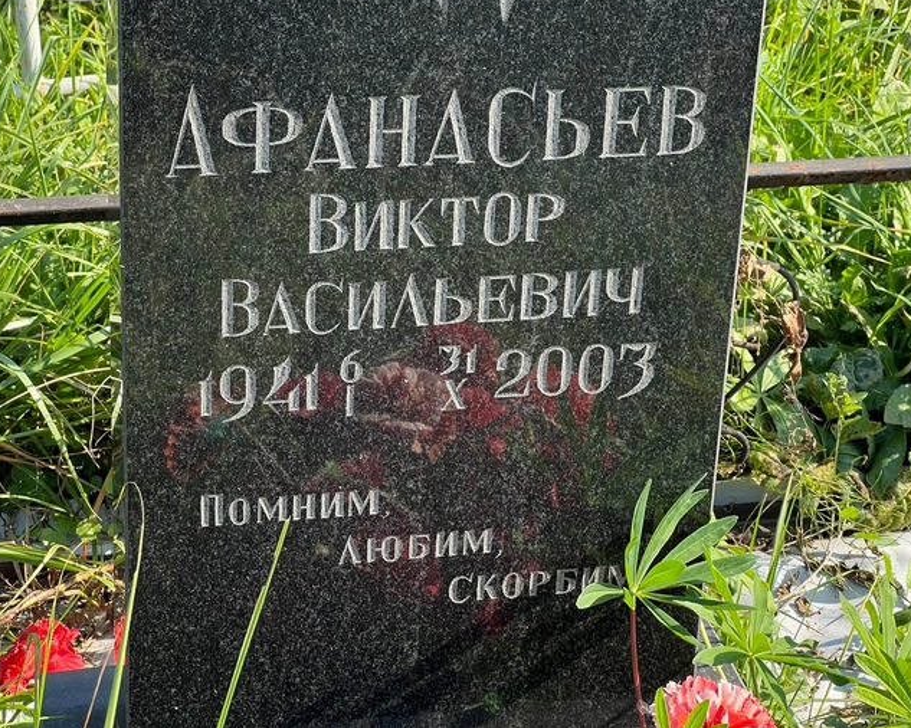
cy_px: 301
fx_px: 2561
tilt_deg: -24.0
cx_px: 414
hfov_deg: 20.2
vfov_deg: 16.2
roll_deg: -0.7
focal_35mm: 95
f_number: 2.8
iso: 40
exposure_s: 1/169
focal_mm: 9
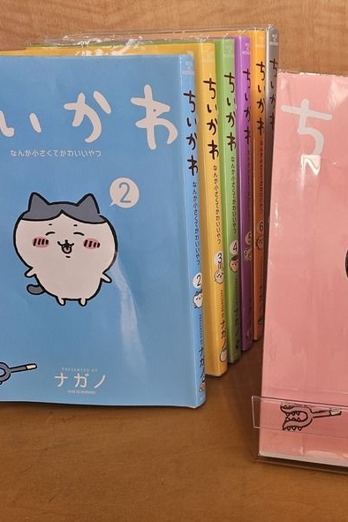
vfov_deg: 57.2
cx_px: 272
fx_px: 478
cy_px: 256
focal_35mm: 33
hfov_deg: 38.7
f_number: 1.8
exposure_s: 1/190
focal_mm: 5.4
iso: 64
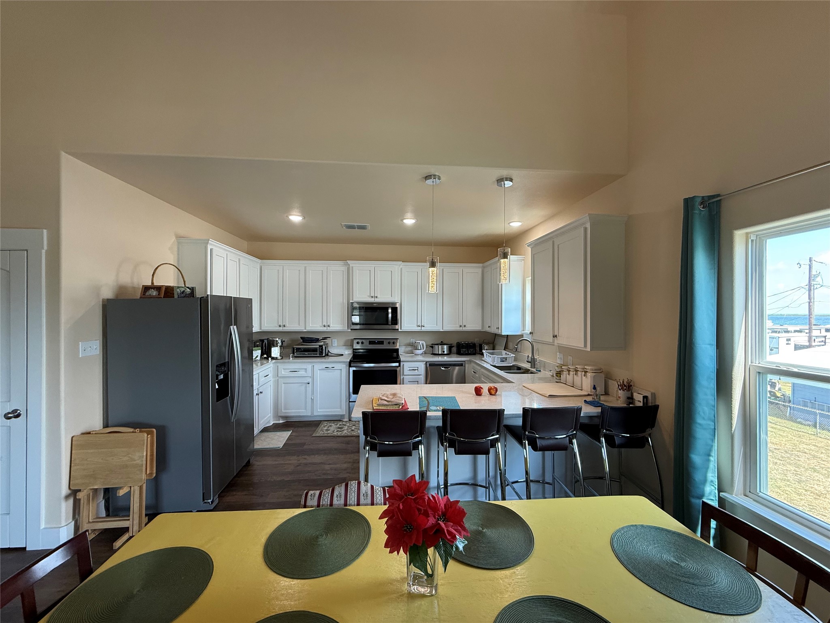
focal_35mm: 14
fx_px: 336
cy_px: 312
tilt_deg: +0.7
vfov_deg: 85.7
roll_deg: -0.5
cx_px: 415
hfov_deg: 102.1
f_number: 2.2
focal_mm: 2.22
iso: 160
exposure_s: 1/120
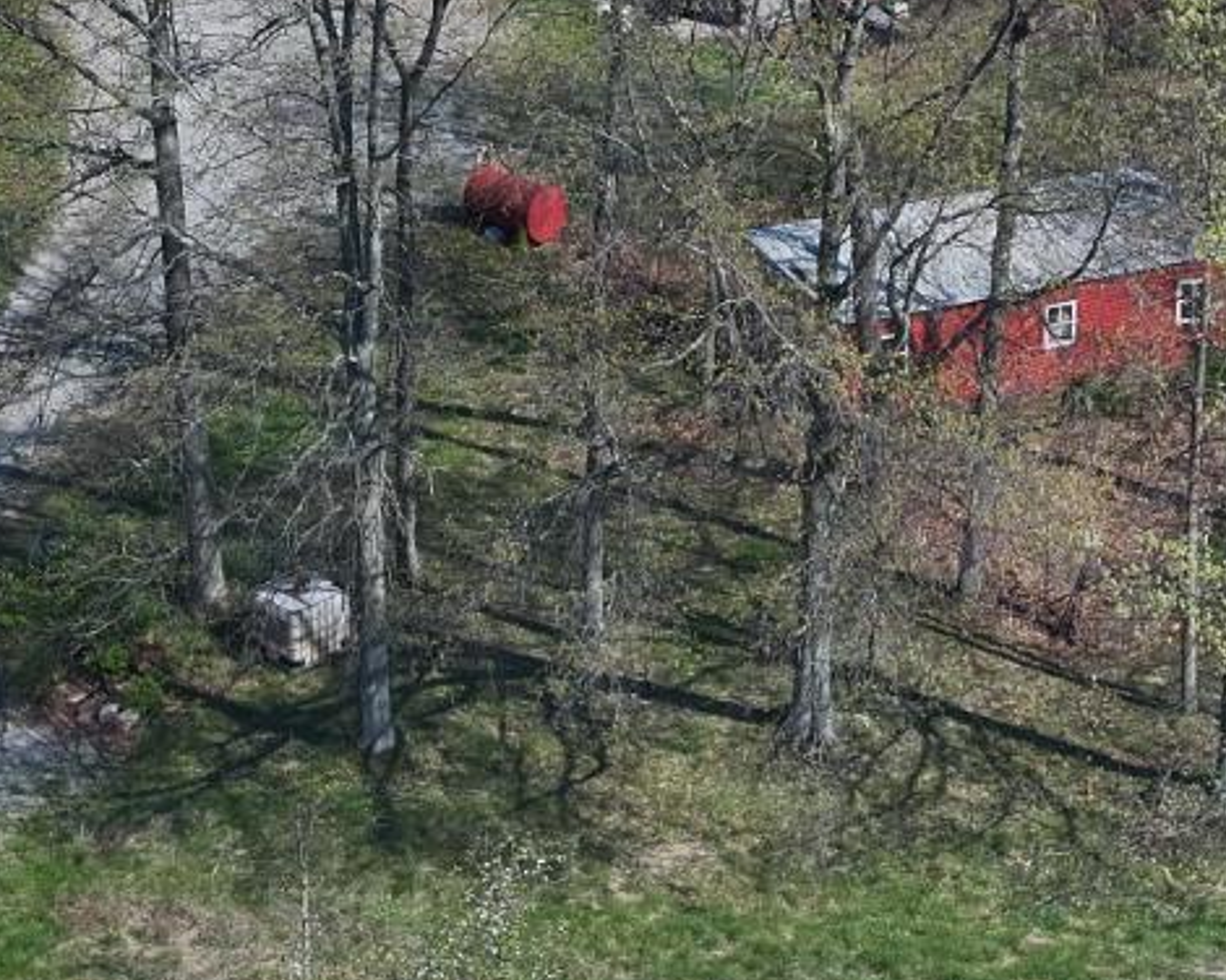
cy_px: -309
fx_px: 7910
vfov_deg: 7.0
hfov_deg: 8.9
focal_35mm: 218
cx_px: 563
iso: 200
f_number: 2.8
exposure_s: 1/3200
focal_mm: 19.35
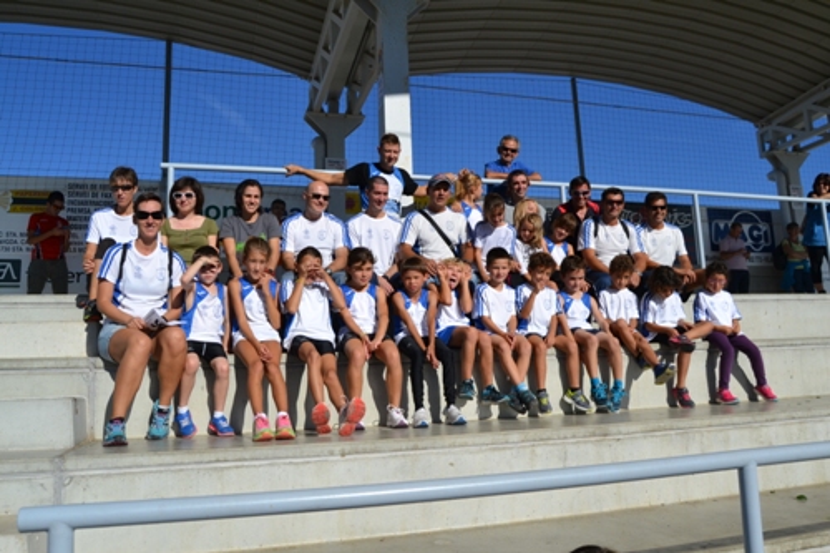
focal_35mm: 28
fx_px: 657
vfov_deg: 45.6
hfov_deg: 64.6
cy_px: 276
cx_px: 415
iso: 320
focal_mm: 19
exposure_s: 1/2000
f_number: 7.1
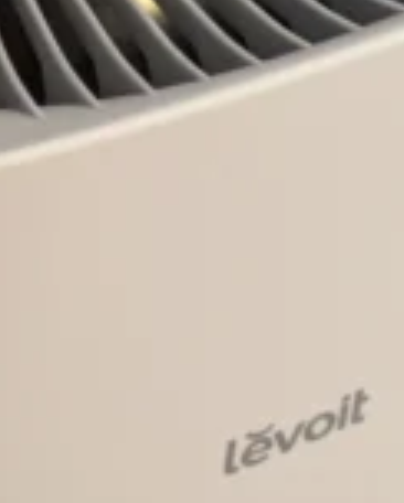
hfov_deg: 7.9
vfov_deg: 9.8
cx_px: 7
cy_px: 23
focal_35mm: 196
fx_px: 2924
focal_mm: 5.43
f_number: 1.89
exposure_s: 1/50
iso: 324
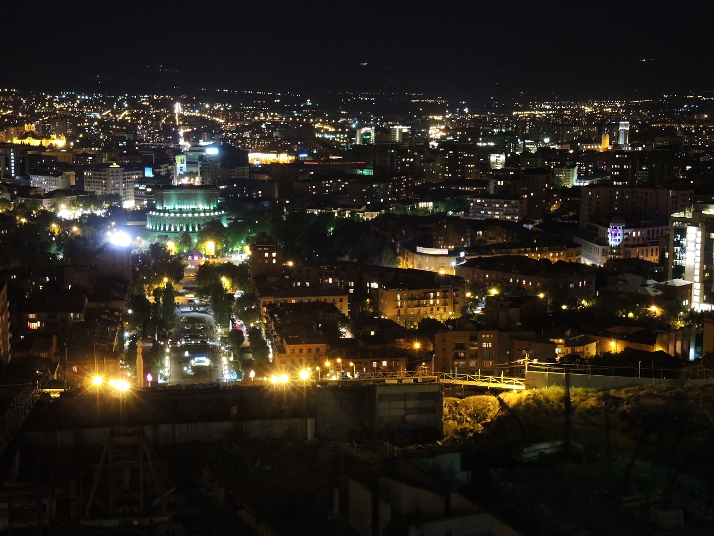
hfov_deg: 33.2
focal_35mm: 58
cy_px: 268
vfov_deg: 25.2
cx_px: 357
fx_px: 1197
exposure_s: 1/2
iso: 800
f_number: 2.8
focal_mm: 12.5
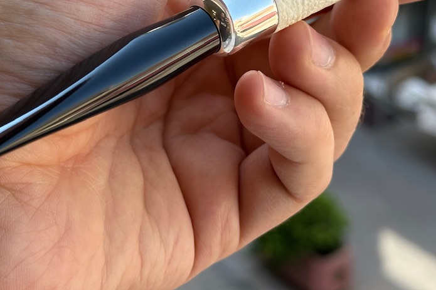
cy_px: -10
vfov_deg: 14.6
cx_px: 196
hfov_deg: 22.1
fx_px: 1114
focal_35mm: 92
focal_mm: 6.86
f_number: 1.78
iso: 64
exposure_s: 1/439
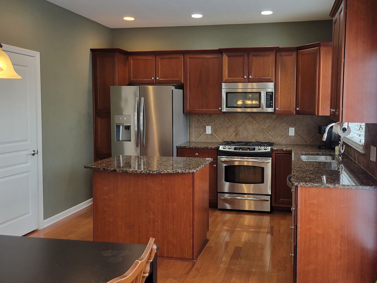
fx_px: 359
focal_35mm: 33
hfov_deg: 55.1
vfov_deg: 42.9
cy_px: 133
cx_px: 217
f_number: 1.8
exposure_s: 1/120
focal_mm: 5.4
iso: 125
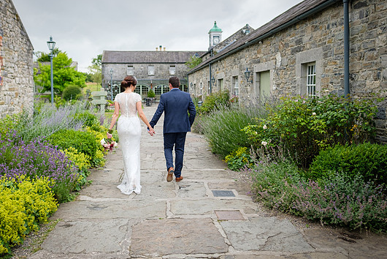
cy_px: 108
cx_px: 172
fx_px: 333
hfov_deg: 60.1
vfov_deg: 42.2
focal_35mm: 31
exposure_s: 1/500
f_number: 2
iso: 200
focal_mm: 16
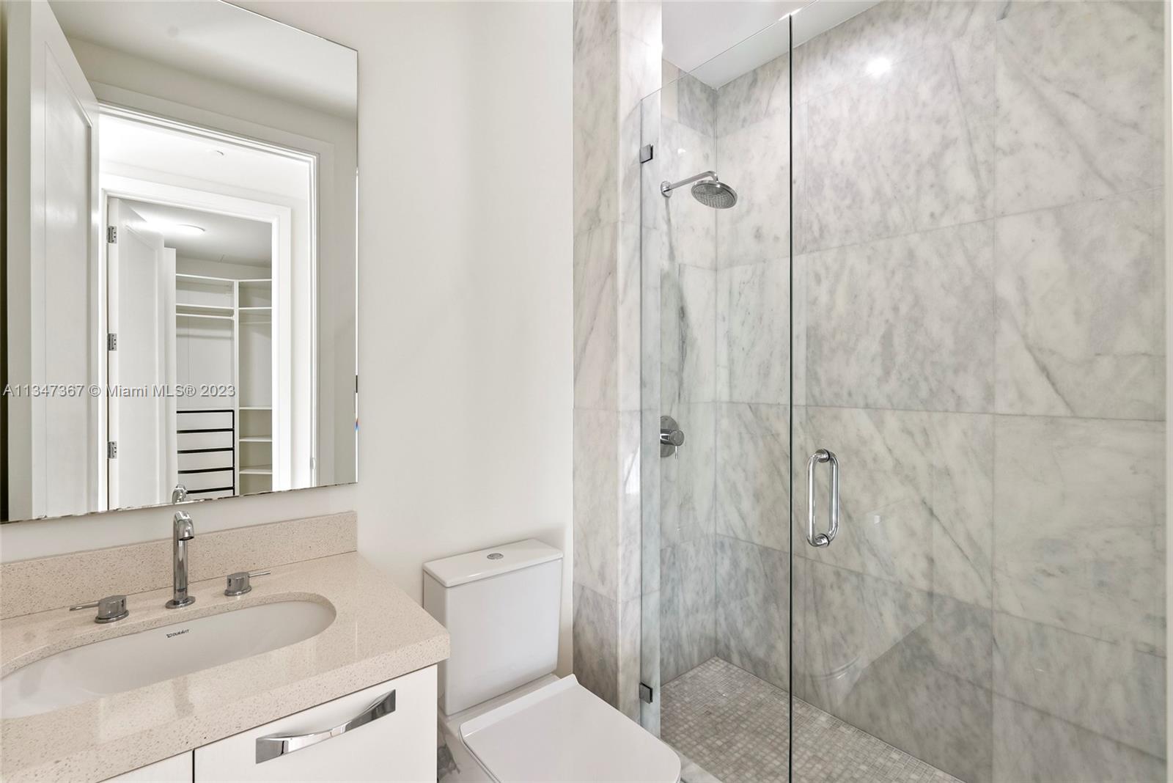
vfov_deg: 73.8
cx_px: 586
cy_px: 392
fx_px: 521
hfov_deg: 96.7
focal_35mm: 16
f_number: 10
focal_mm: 16
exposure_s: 1/1.25
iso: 320
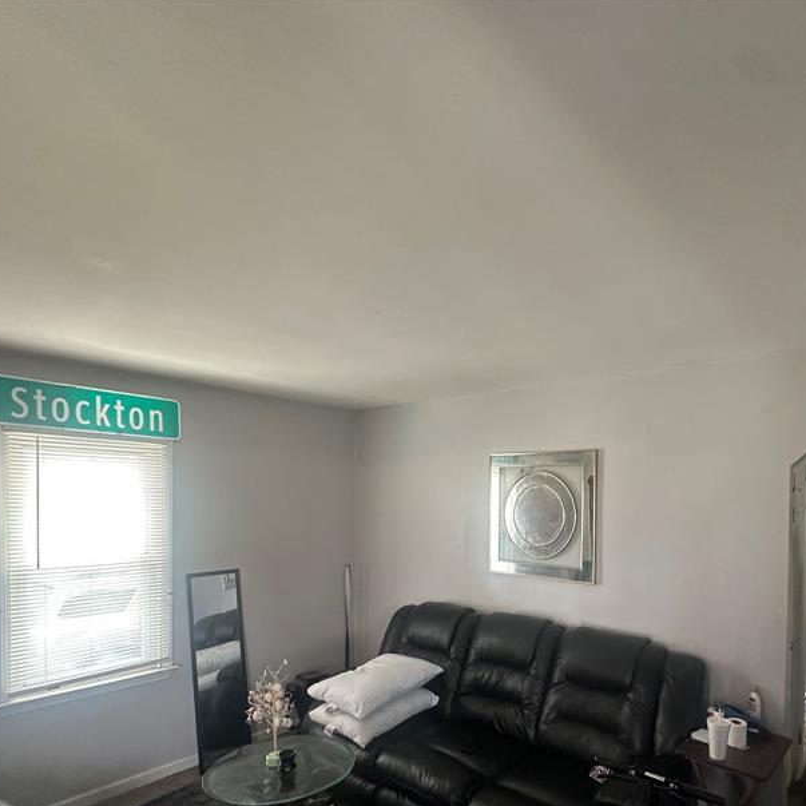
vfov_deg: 70.8
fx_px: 553
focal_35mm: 21
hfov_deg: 71.2
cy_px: 509
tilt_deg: -0.8
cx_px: 493
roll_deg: +0.1
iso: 200
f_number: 2.2
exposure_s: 1/60
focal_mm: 2.22
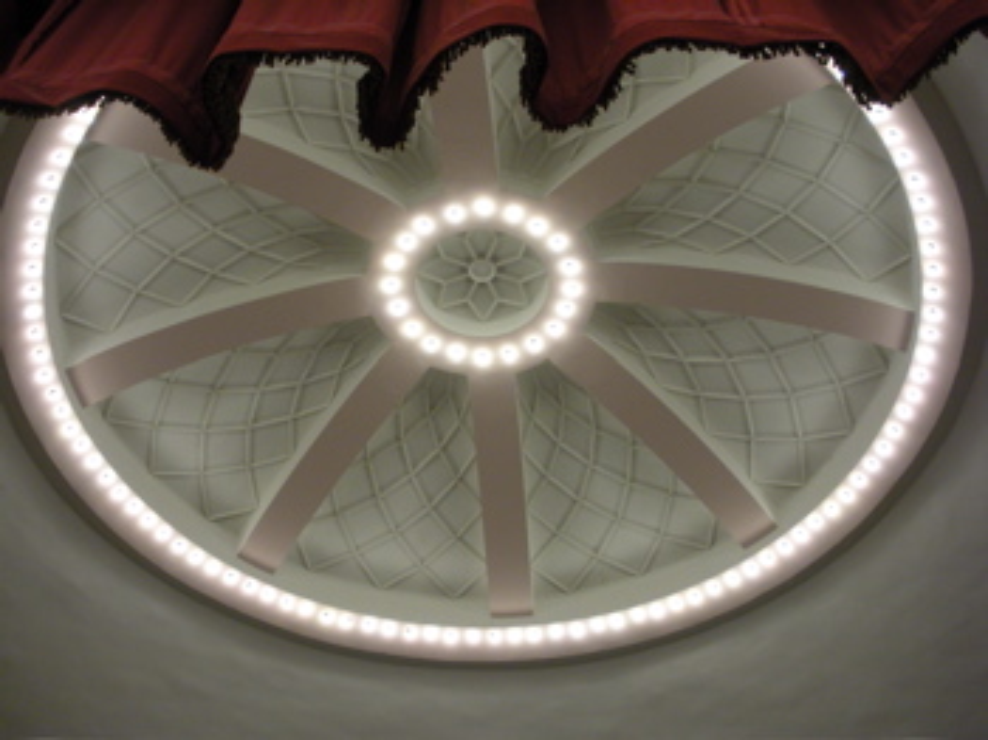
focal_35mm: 36
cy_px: 370
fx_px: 1027
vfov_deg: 39.6
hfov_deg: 51.4
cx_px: 494
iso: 210
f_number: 3.5
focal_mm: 6.3
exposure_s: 1/59.8
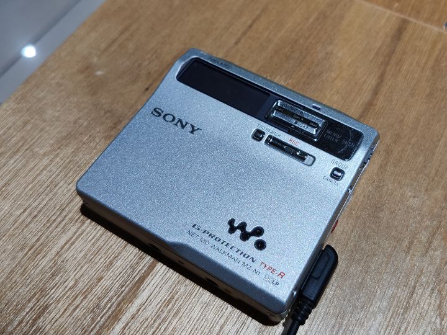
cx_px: 224
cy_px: 168
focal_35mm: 27
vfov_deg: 51.4
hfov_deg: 65.3
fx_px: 349
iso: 538
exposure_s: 1/120
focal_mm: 4.75
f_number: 1.75
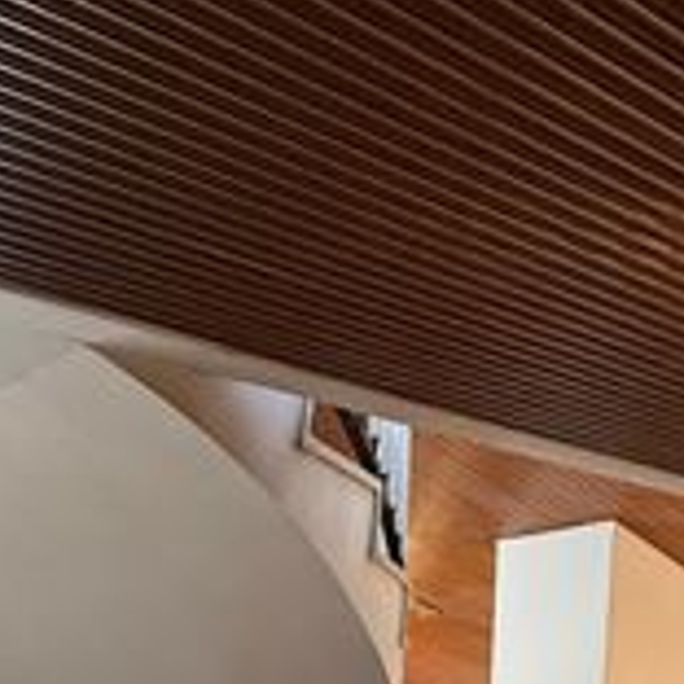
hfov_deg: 32.2
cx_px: 311
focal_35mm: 53
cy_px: 954
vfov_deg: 26.0
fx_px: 1185
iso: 400
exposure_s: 1/60
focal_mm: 2.22
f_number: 2.2
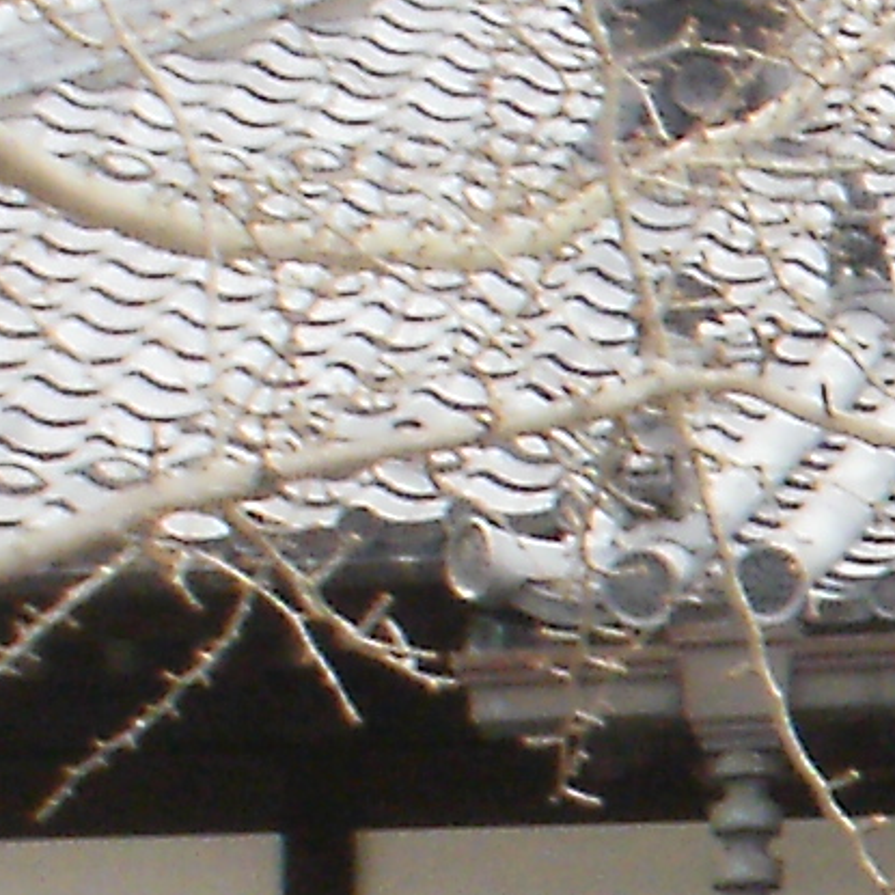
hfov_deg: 5.5
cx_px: 2226
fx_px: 8893
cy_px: 1290
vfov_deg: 5.7
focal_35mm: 304
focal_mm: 6.3
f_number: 5.6
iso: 100
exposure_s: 1/60
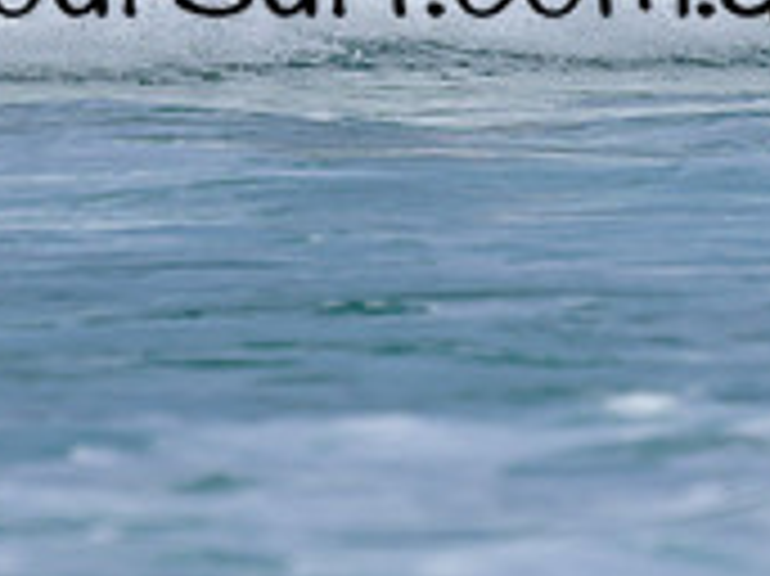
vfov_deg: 0.4
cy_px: -115
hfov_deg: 0.6
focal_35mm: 3598
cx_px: 238
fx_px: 79978
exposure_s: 1/2000
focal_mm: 800
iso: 160
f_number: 6.3
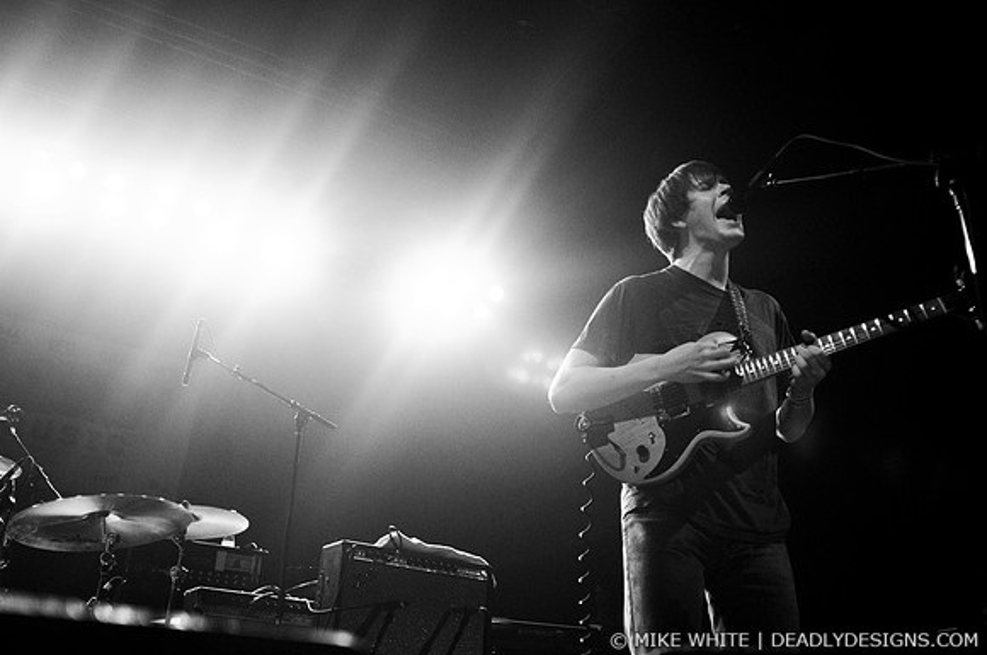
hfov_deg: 62.0
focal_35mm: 30
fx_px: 821
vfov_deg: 43.5
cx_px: 494
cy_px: 328
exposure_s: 1/160
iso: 640
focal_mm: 20
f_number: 2.8
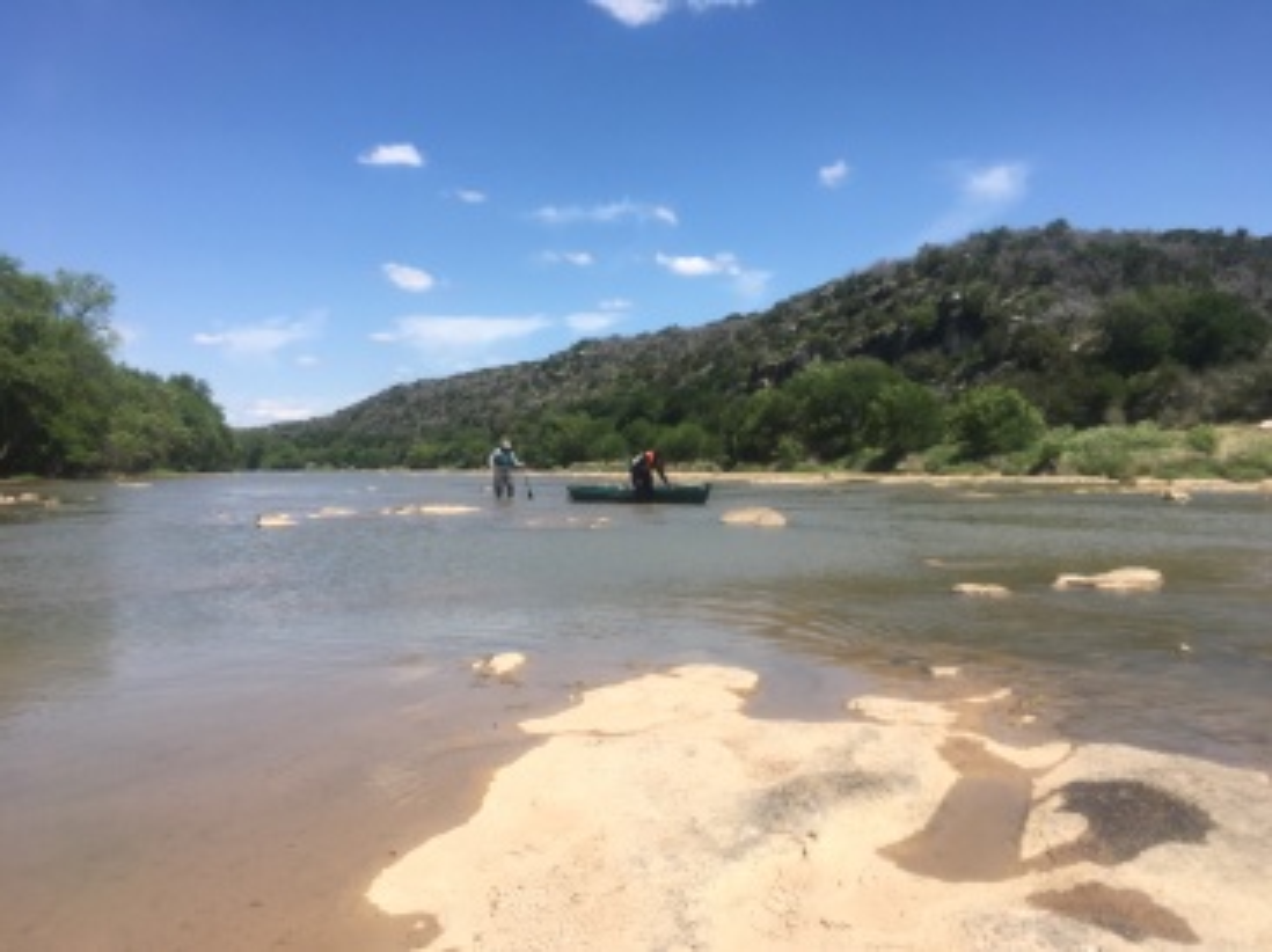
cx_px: 636
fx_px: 1065
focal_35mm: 29
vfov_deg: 48.2
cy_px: 476
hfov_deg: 61.7
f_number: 2.2
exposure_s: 1/1603
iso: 25
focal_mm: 4.15
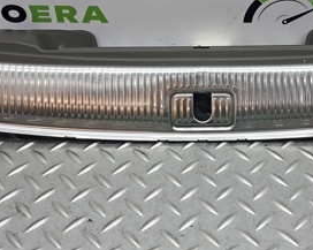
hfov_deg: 30.4
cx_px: 199
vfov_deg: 24.4
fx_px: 574
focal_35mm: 62
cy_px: 72
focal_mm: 4
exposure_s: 1/60
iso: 100
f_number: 1.8
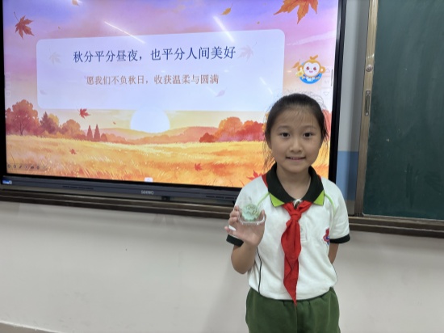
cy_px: 166
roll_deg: -1.7
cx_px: 222
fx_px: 333
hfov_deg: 67.3
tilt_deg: -6.0
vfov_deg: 53.0
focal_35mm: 26
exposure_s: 1/100
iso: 64
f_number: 1.6
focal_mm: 5.96
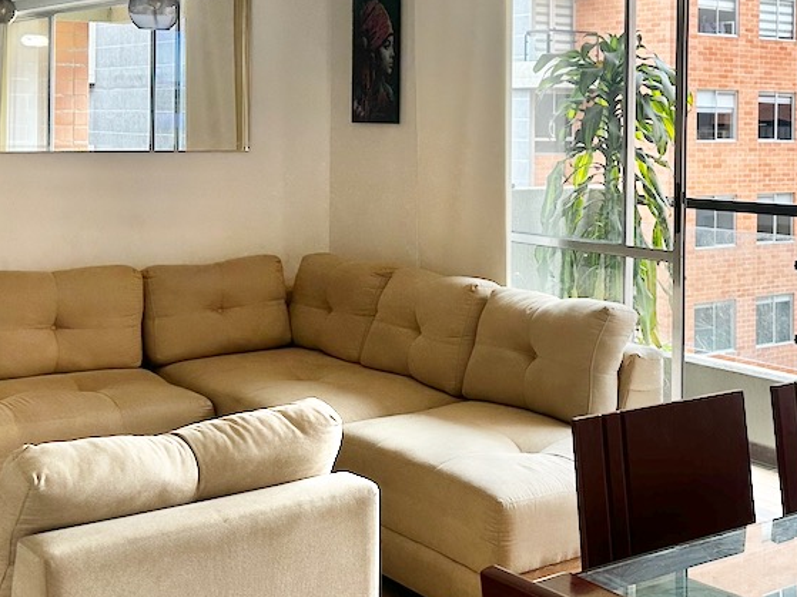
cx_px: 587
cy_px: 130
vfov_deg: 26.1
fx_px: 1266
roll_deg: -0.8
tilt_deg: +0.1
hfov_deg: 34.3
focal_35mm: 55
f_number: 1.78
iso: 80
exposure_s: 1/298
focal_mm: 6.86
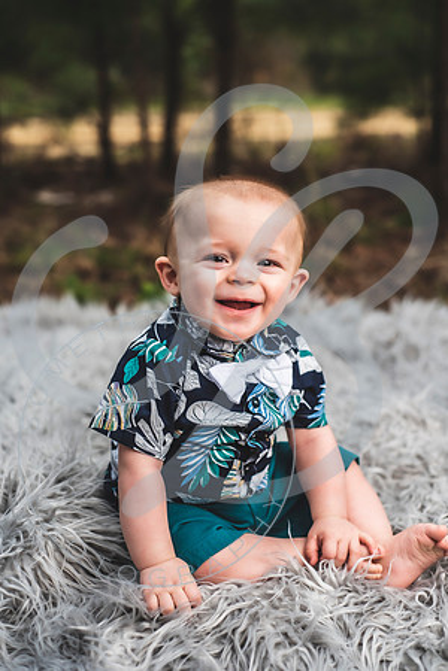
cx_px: 224
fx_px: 933
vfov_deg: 39.6
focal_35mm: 50
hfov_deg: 27.0
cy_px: 336
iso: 100
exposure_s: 1/1600
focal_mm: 50
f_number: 2.8
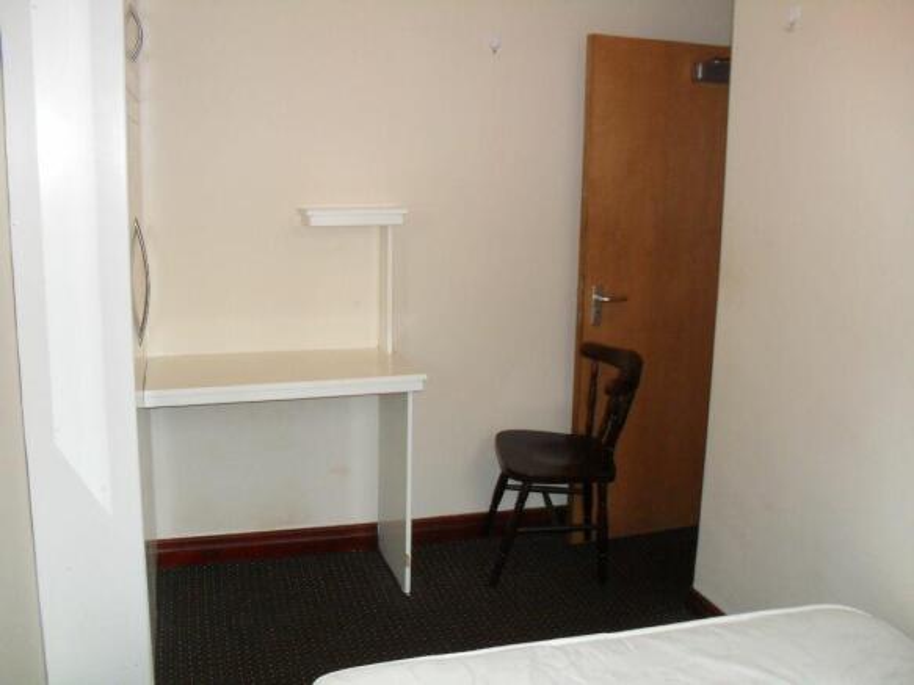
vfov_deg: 40.7
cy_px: 342
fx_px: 924
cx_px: 457
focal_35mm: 35
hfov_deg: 52.6
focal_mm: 6.3
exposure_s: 1/45
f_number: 3.2
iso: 200
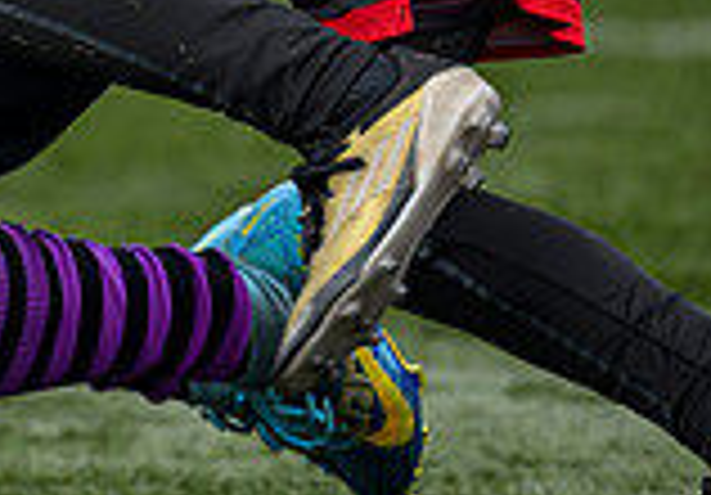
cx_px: -520
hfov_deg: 1.3
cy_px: -322
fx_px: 30173
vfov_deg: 0.9
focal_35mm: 1507
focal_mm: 400
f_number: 3.5
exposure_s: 1/1600
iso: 500
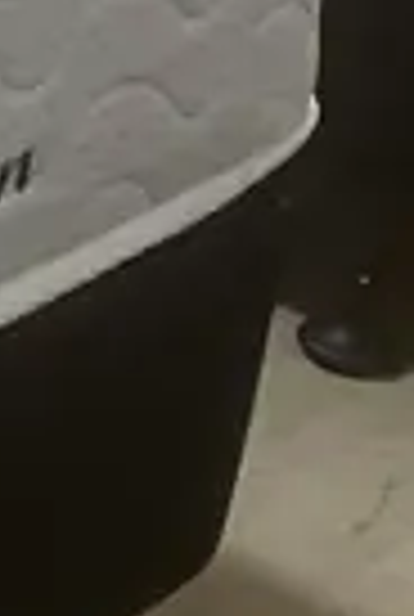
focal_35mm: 217
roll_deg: +0.3
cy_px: 139
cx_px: -1242
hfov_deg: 5.5
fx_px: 3724
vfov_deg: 9.4
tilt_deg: -24.1
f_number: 1.8
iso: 80
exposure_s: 1/50
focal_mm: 3.99
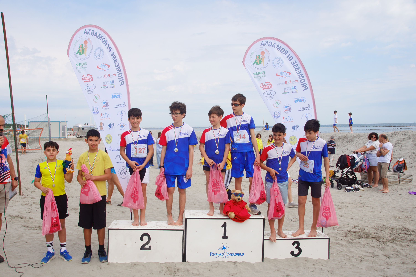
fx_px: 381
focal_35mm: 33
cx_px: 208
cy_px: 138
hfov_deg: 57.3
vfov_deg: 39.9
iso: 100
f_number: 9
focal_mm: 22
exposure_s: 1/125
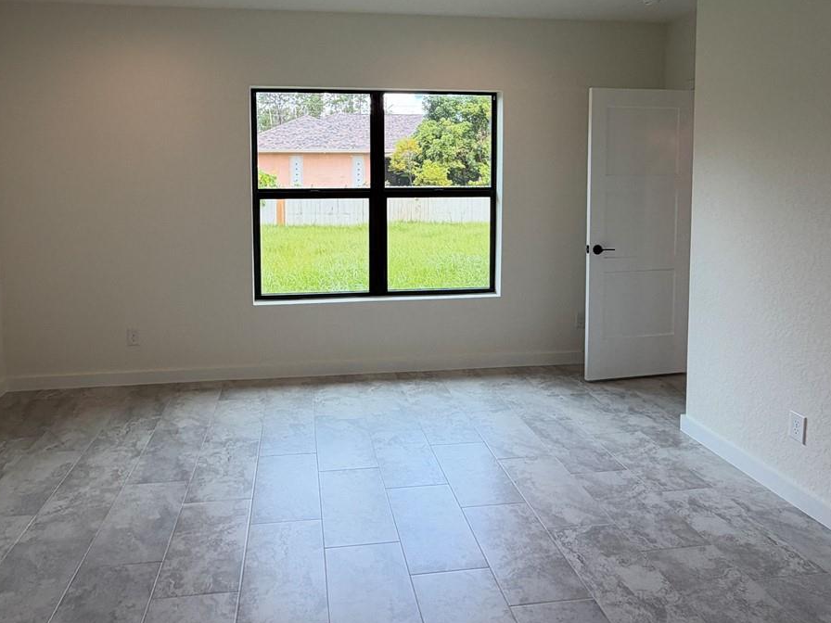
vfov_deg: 53.9
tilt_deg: -0.2
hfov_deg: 69.2
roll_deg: -0.3
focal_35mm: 25
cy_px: 211
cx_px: 377
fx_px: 600
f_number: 2.2
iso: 50
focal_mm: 2.22
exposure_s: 1/120
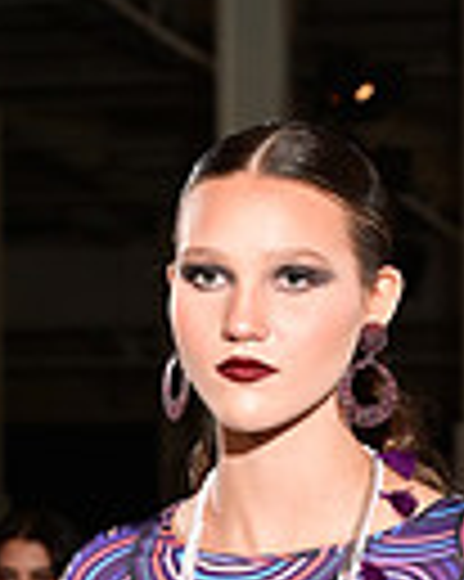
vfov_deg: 6.3
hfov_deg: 5.2
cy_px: 1295
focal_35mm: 295
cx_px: 374
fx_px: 5070
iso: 1000
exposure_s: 1/160
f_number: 6.3
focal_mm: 70
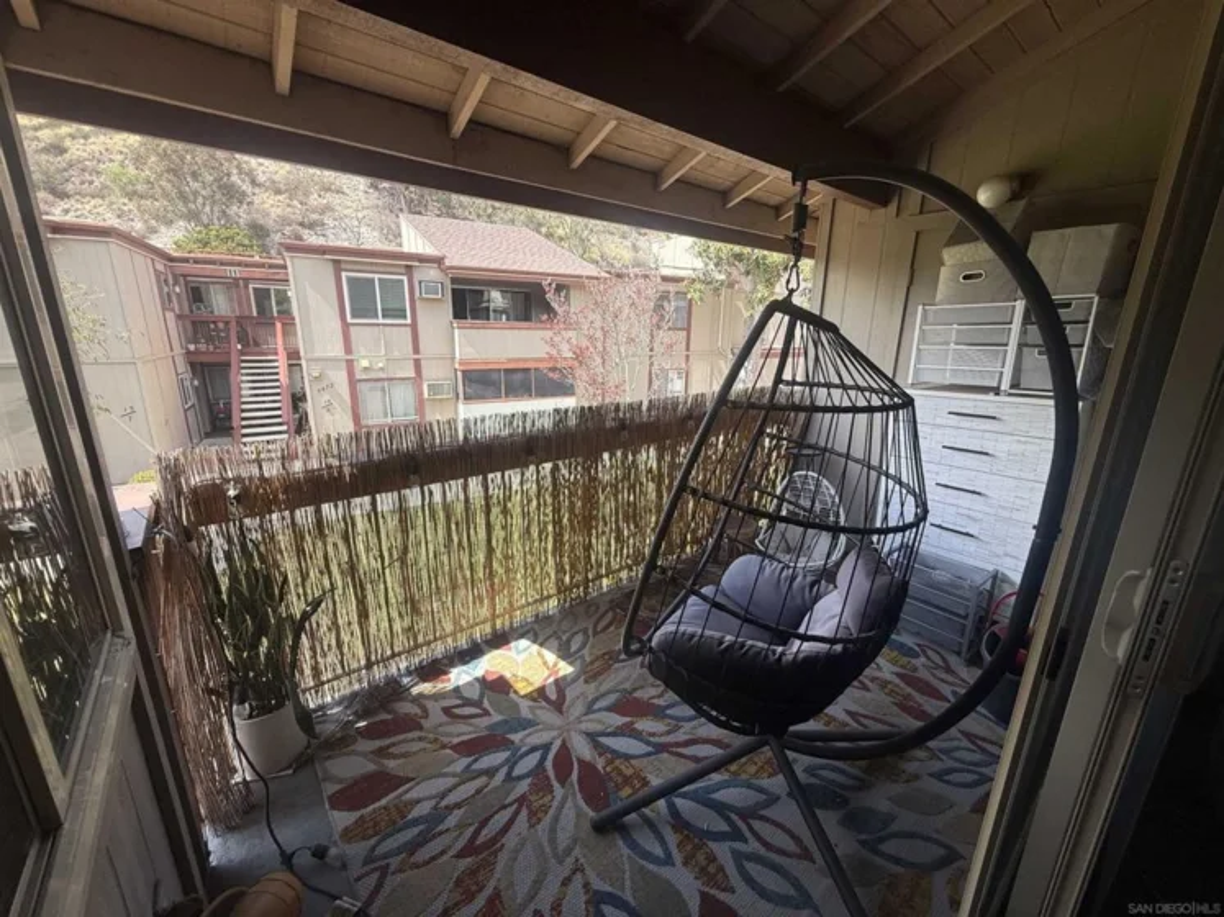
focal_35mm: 14
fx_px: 495
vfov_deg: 85.7
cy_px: 458
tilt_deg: -13.8
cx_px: 612
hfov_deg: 102.1
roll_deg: -0.5
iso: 64
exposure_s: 1/430
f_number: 2.2
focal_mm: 2.22
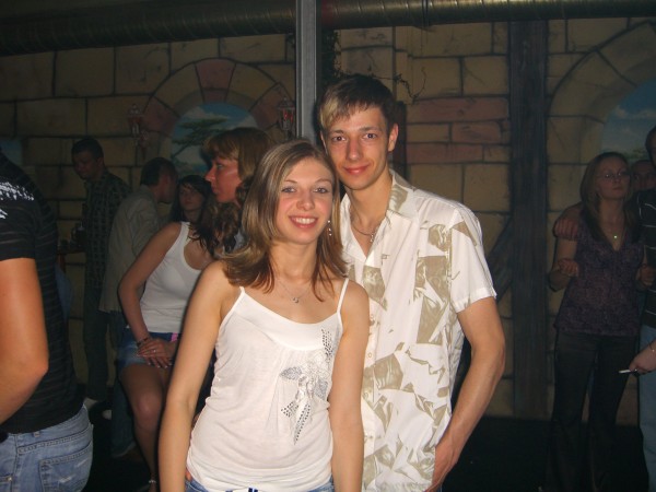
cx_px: 328
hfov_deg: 49.0
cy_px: 246
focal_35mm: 38
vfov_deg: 37.7
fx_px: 720
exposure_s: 1/60
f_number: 2.8
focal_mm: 7.9
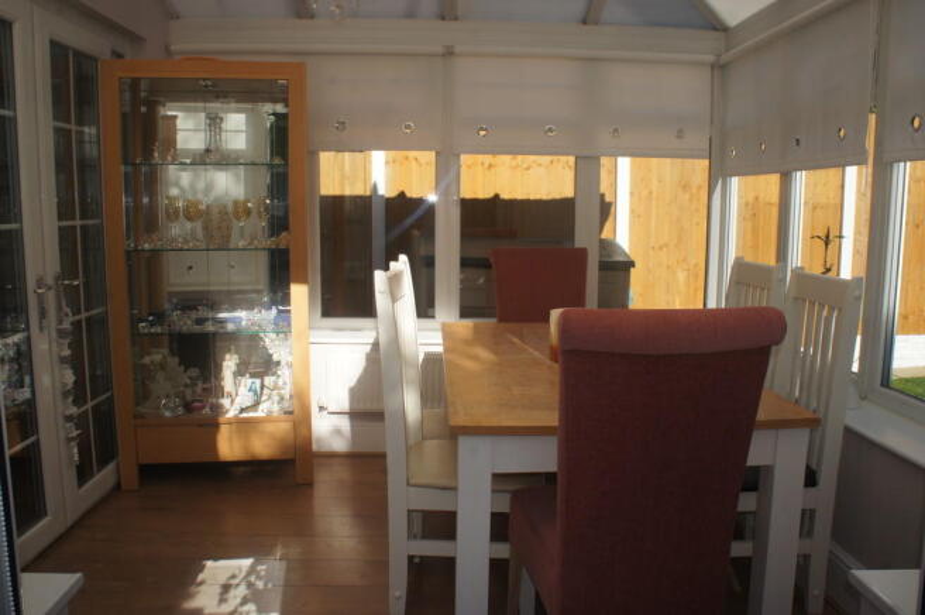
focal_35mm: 27
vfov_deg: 47.8
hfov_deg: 67.4
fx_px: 693
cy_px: 308
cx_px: 462
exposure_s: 1/125
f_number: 13
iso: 200
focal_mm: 18
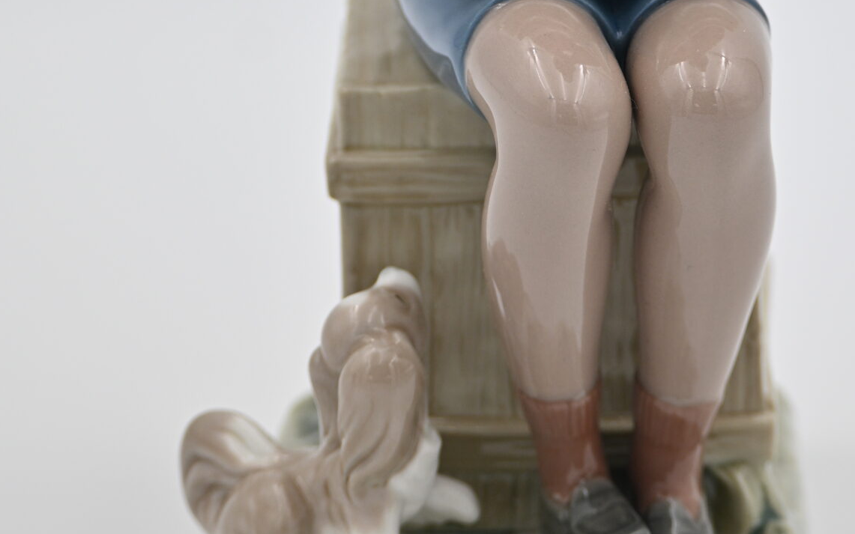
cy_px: -105
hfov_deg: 8.5
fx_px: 5755
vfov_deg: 5.3
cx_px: 573
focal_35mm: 247
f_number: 4.8
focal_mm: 72
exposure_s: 1/160
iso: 100
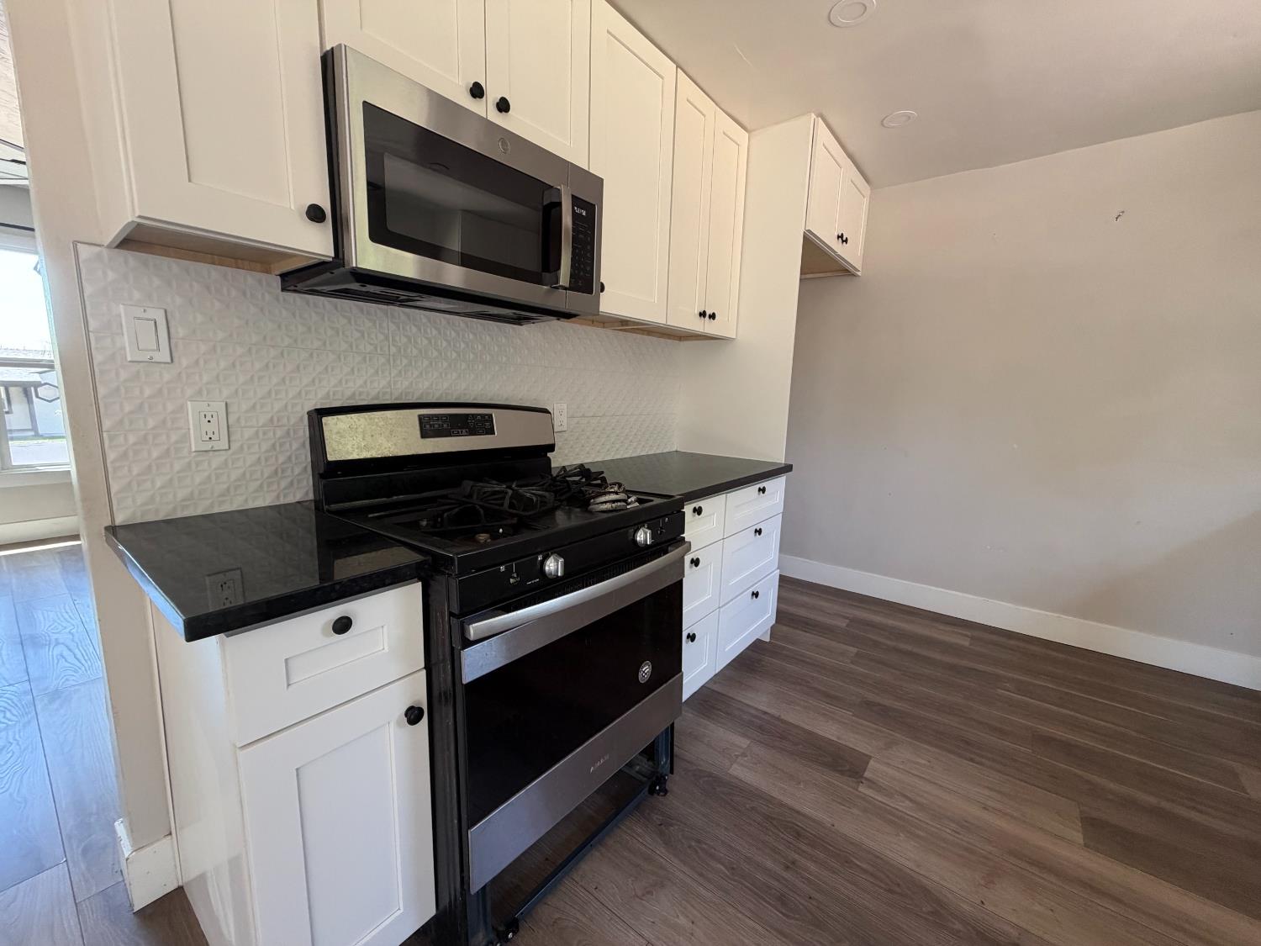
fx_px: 510
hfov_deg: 102.1
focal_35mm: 14
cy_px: 473
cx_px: 630
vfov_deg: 85.7
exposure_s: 1/121
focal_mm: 2.22
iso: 250
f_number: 2.2
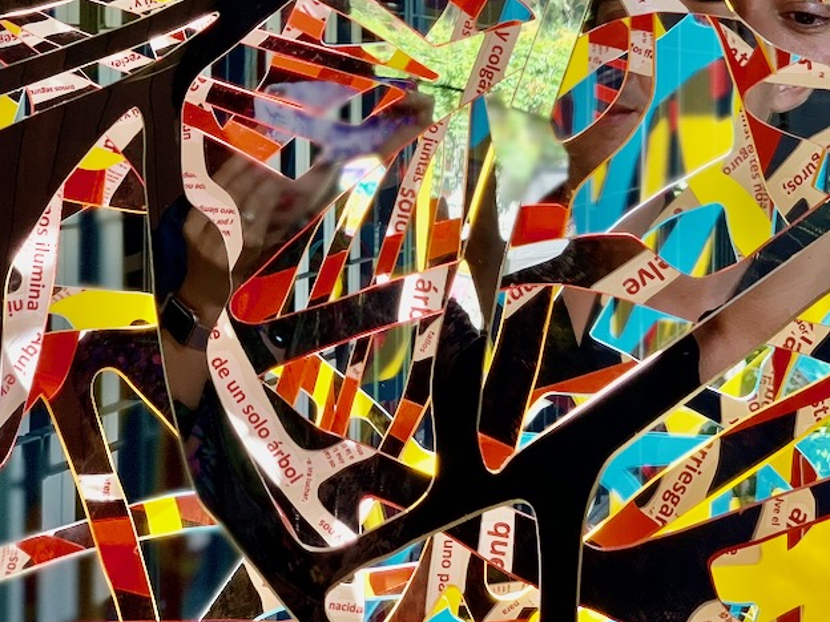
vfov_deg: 16.3
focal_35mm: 90
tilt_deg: -1.0
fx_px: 2158
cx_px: 484
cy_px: 112
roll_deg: -0.4
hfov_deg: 21.8
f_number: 2.4
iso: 80
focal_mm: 6
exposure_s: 1/122
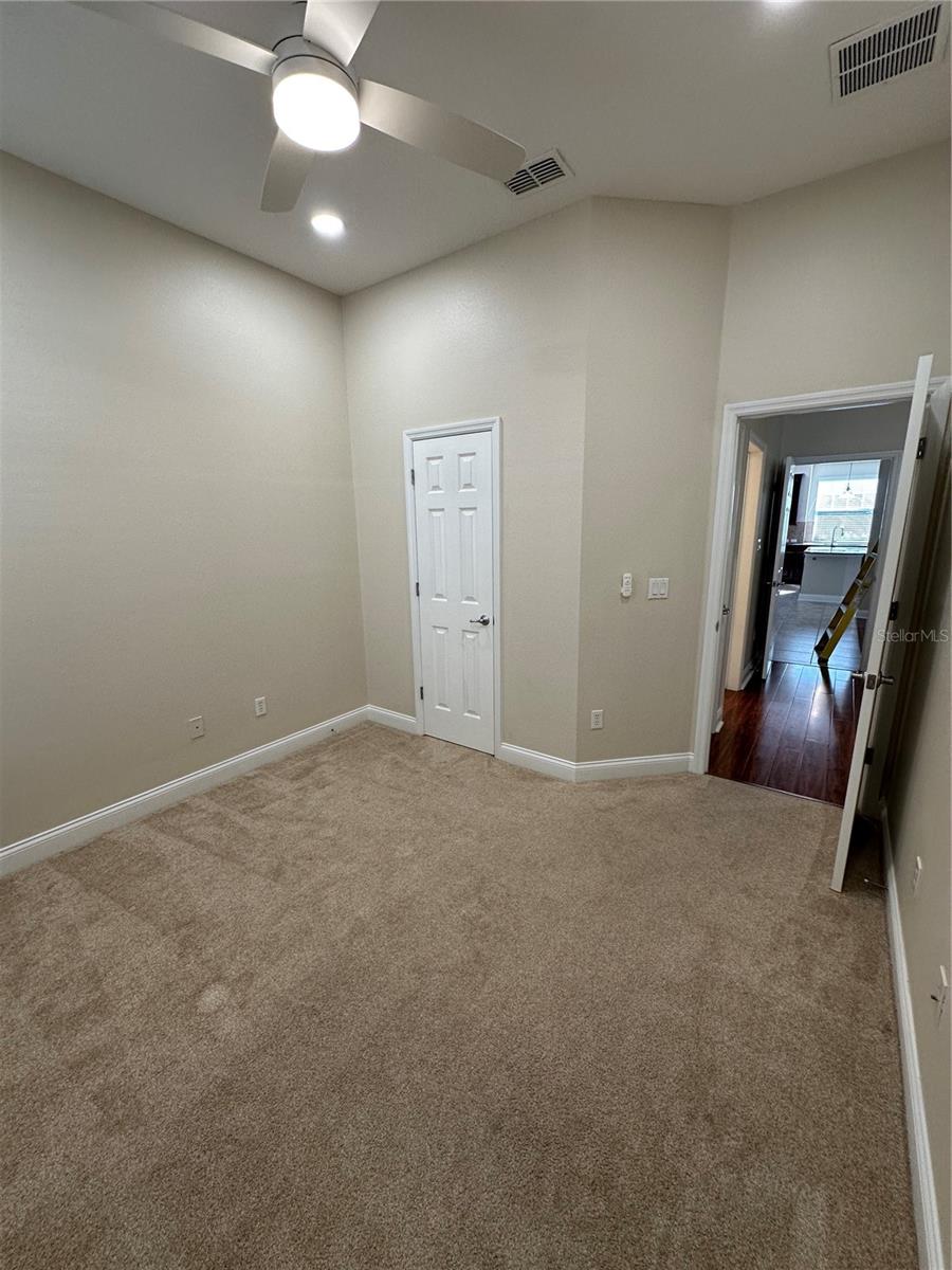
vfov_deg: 102.1
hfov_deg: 85.7
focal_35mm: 14
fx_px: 513
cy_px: 635
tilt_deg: -11.7
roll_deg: +0.0
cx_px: 476
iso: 160
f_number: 2.2
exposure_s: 1/120
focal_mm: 2.22
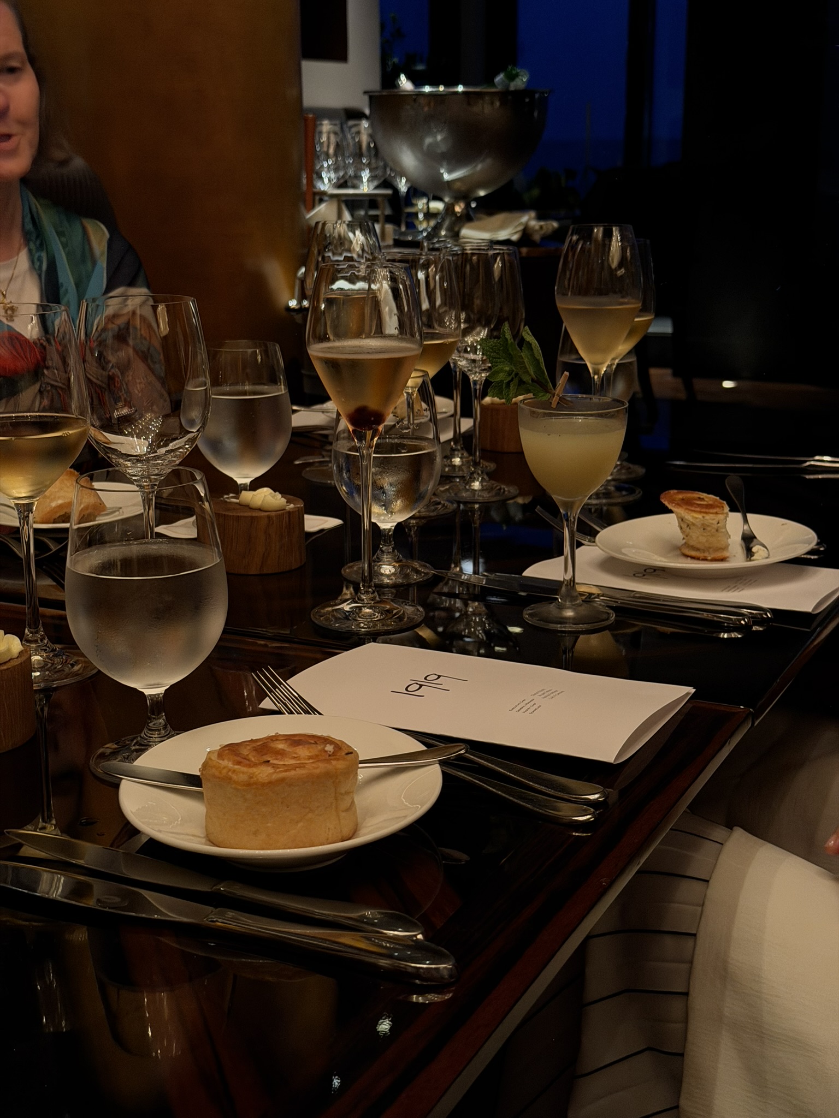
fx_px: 1551
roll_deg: +0.4
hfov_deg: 30.3
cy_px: 559
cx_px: 420
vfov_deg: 39.7
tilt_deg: -14.5
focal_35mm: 48
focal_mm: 6.76
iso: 320
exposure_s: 1/40
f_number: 1.78
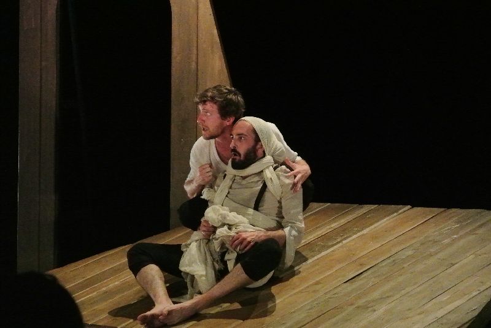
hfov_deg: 17.8
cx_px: 246
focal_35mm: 115
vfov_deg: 11.9
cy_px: 164
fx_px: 1570
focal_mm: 42.7
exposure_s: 1/400
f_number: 4.5
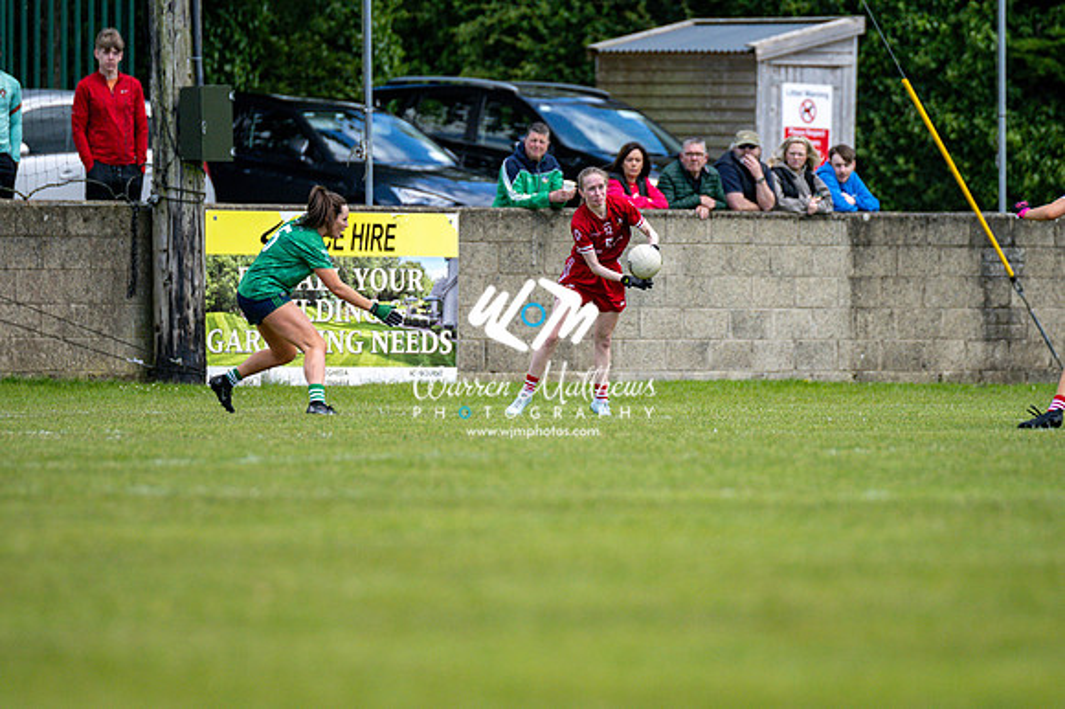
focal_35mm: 450
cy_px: 354
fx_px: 13304
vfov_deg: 3.1
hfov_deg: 4.6
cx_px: 532
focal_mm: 300
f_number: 2.8
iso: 360
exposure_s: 1/6400
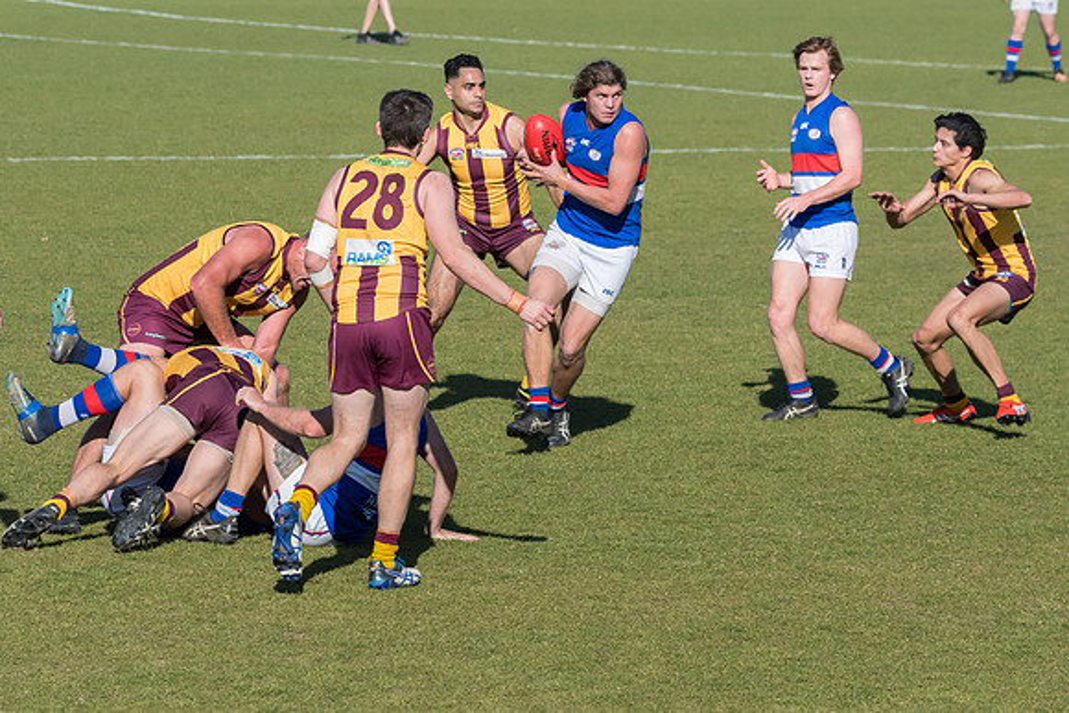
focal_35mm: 251
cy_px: 327
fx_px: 7454
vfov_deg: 5.5
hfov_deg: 8.2
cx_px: 494
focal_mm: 150
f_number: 8
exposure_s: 1/4000
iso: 800
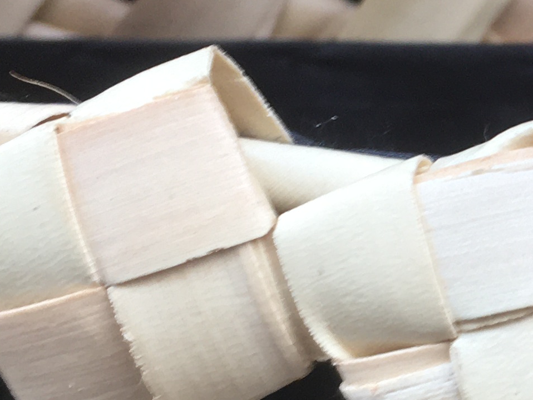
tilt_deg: -46.6
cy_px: 110
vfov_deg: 12.1
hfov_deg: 15.1
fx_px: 1879
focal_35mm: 122
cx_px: 767
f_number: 2.2
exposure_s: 1/50
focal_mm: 4.15
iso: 32
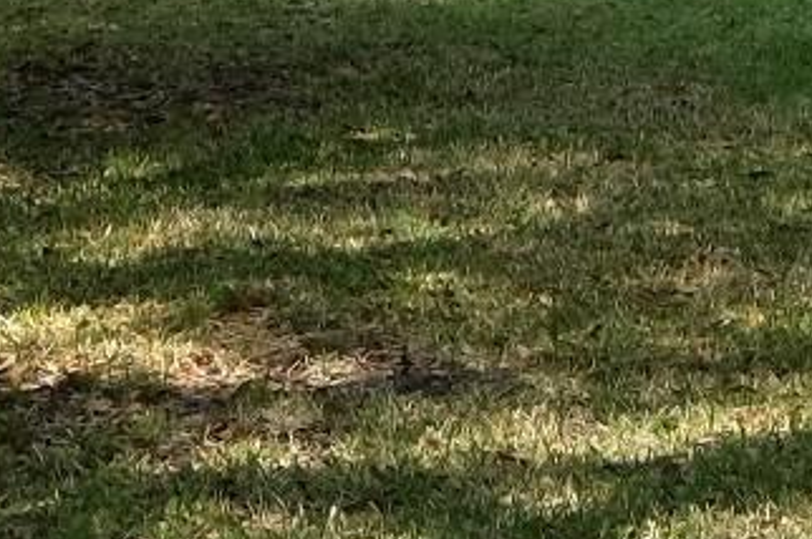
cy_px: -764
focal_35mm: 252
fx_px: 5678
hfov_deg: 8.1
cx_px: -98
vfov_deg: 5.3
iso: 200
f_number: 5.6
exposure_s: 1/170
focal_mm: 24
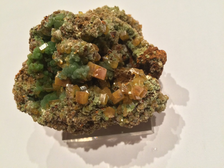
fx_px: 188
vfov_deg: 48.2
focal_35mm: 29
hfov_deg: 61.7
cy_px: 84
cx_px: 112
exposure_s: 1/24
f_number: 2.2
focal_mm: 4.15
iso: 320
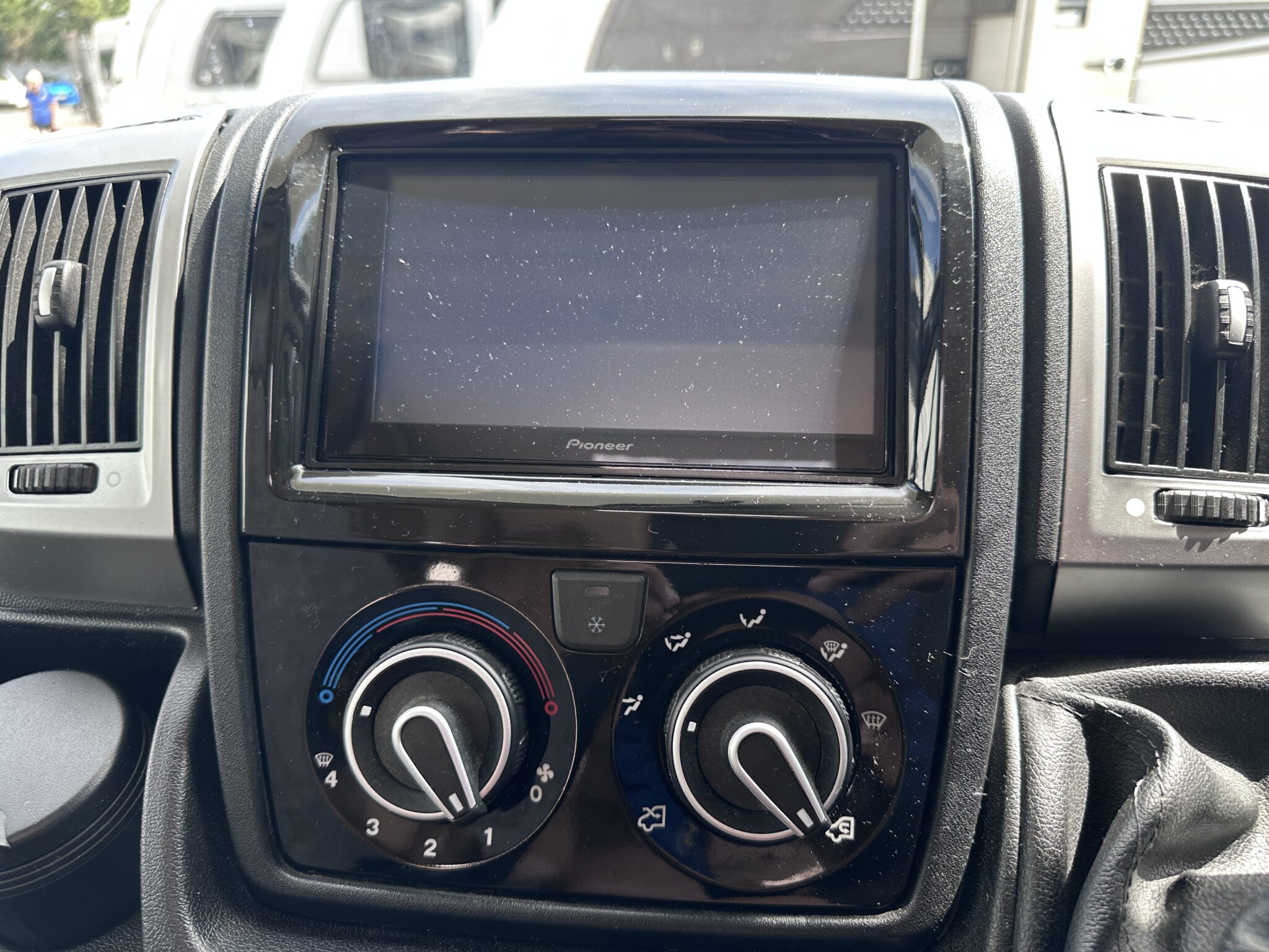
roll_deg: +0.9
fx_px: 880
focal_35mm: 24
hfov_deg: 71.6
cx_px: 634
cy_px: 476
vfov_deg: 56.8
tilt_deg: -24.5
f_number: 1.78
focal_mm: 6.86
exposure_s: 1/151
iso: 80
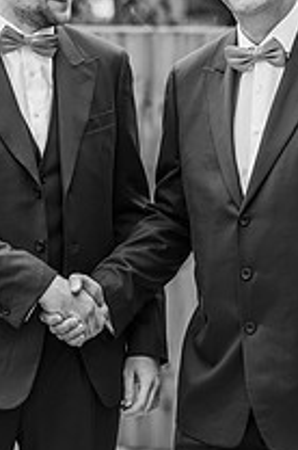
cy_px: 257
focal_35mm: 184
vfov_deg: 11.2
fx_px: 2292
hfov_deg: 7.4
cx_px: 165
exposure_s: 1/400
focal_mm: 85
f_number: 2.5
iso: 100
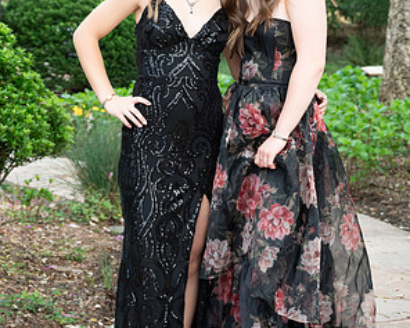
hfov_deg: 17.9
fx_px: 1299
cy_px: 24
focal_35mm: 107
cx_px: 204
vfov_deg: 14.2
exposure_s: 1/500
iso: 1250
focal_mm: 75
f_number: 7.1
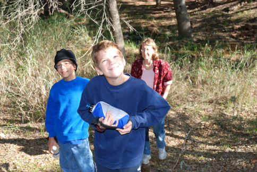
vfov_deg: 25.8
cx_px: 128
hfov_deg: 37.8
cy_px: 86
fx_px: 375
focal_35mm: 52
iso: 100
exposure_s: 1/100
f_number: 5
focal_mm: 35
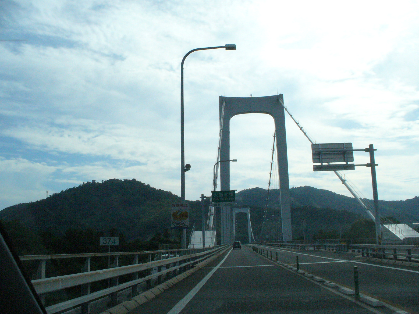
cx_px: 205
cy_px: 157
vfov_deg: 37.7
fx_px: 460
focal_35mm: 38
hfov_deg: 49.0
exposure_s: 1/2000
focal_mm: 6.1
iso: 400
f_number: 5.6
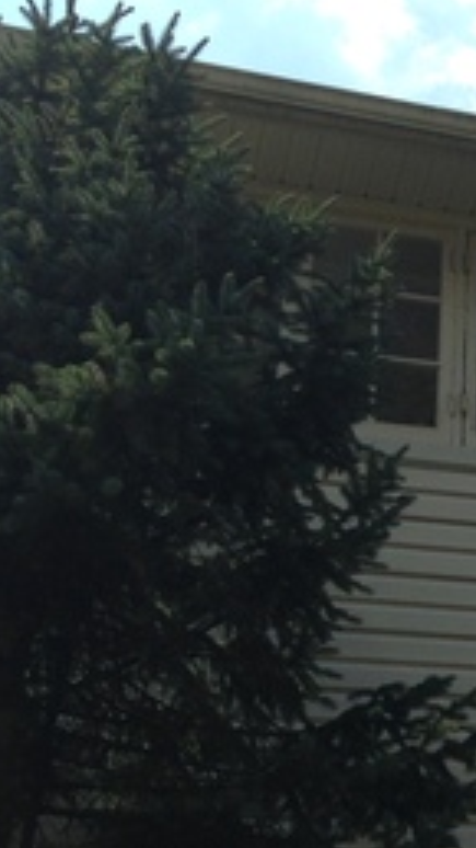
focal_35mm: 93
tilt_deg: +24.4
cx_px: 1006
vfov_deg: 22.9
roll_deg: +4.1
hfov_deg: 11.5
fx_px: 2088
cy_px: 483
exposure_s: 1/1808
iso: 50
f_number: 2.4
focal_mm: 4.12
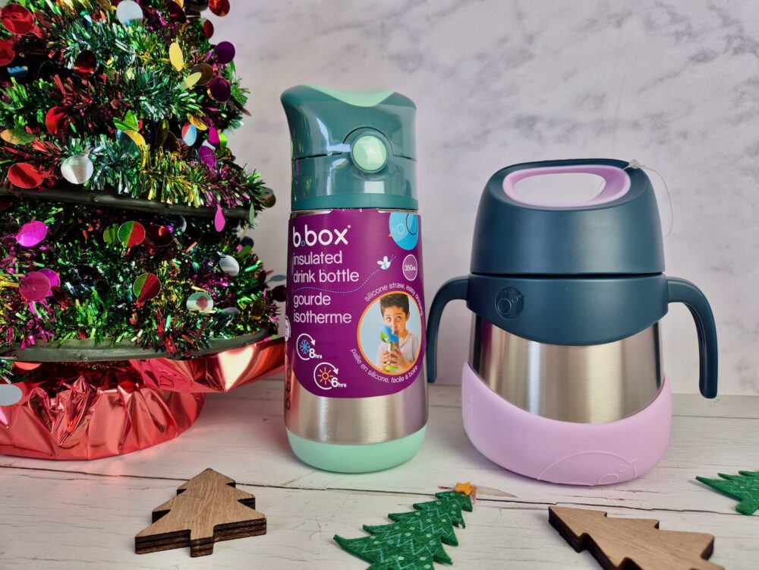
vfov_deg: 58.9
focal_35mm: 23
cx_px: 380
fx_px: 504
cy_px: 285
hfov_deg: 73.9
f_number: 1.8
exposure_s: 1/100
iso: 64
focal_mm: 5.4
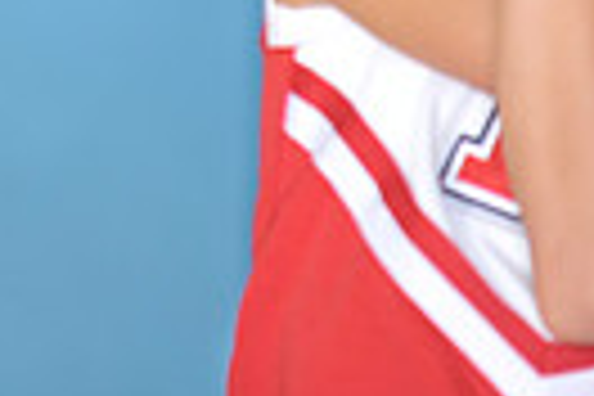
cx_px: -180
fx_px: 14535
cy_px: -369
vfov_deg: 1.6
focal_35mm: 881
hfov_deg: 2.3
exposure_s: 1/125
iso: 500
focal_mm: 200
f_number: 2.8
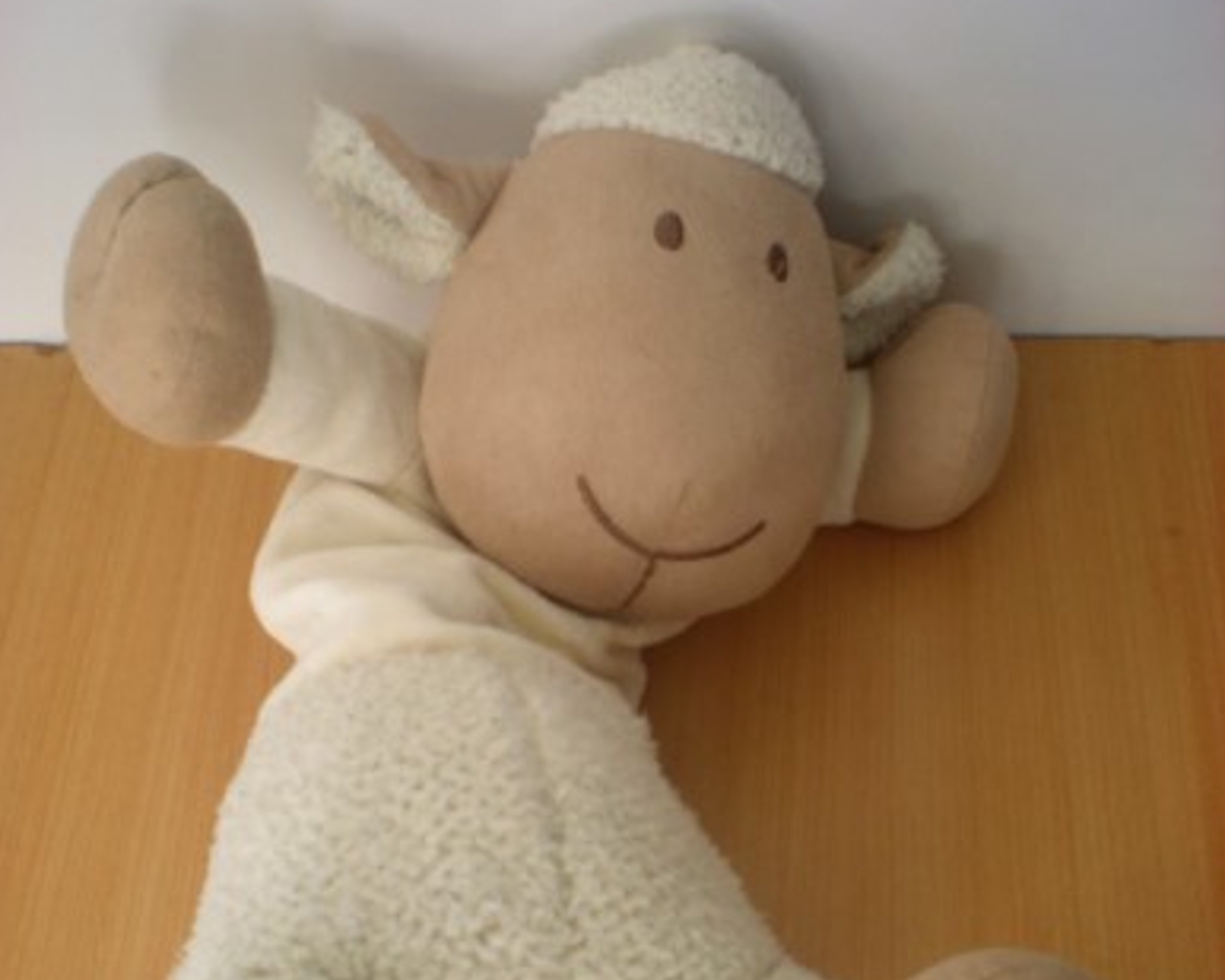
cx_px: 612
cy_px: 676
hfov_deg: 37.3
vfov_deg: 30.0
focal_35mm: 50
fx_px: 1813
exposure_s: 1/60.3
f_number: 3.1
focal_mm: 6.3
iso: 86
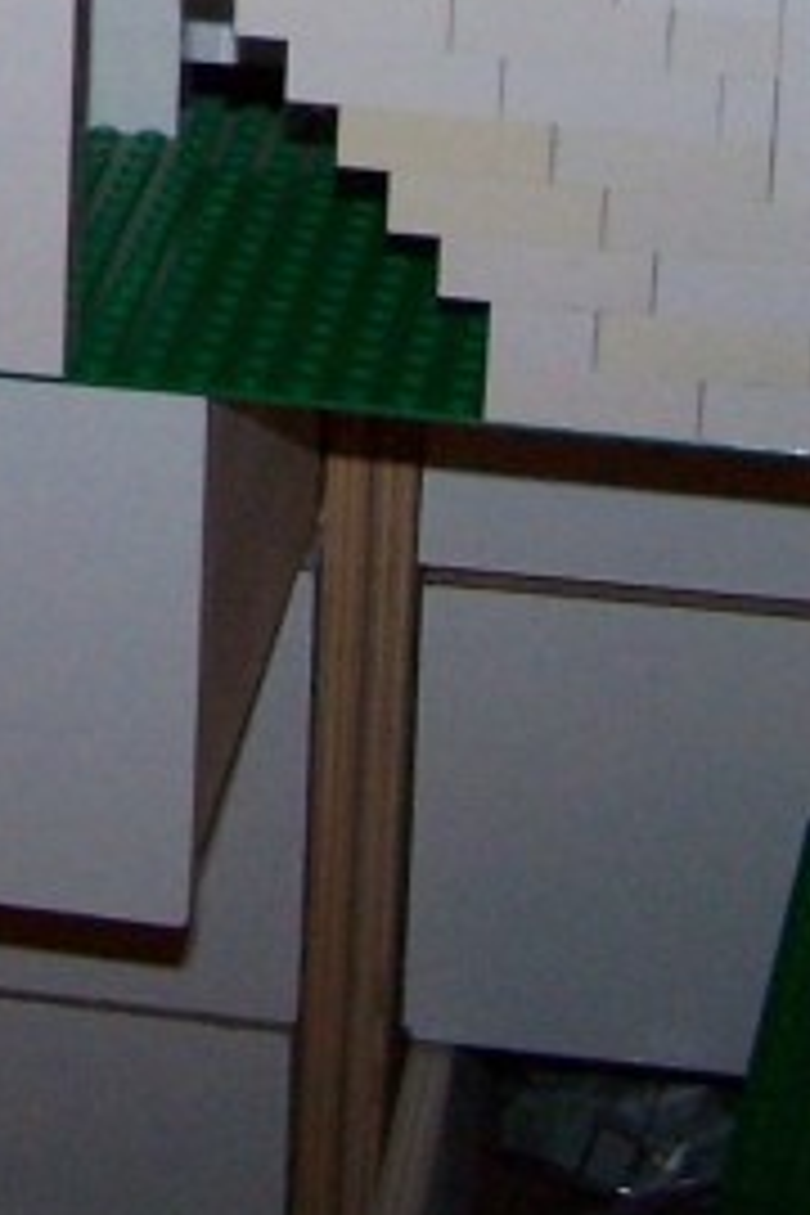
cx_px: -410
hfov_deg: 8.9
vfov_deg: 13.1
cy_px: -454
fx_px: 5062
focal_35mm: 150
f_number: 2.8
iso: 140
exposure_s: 1/60
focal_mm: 6.3
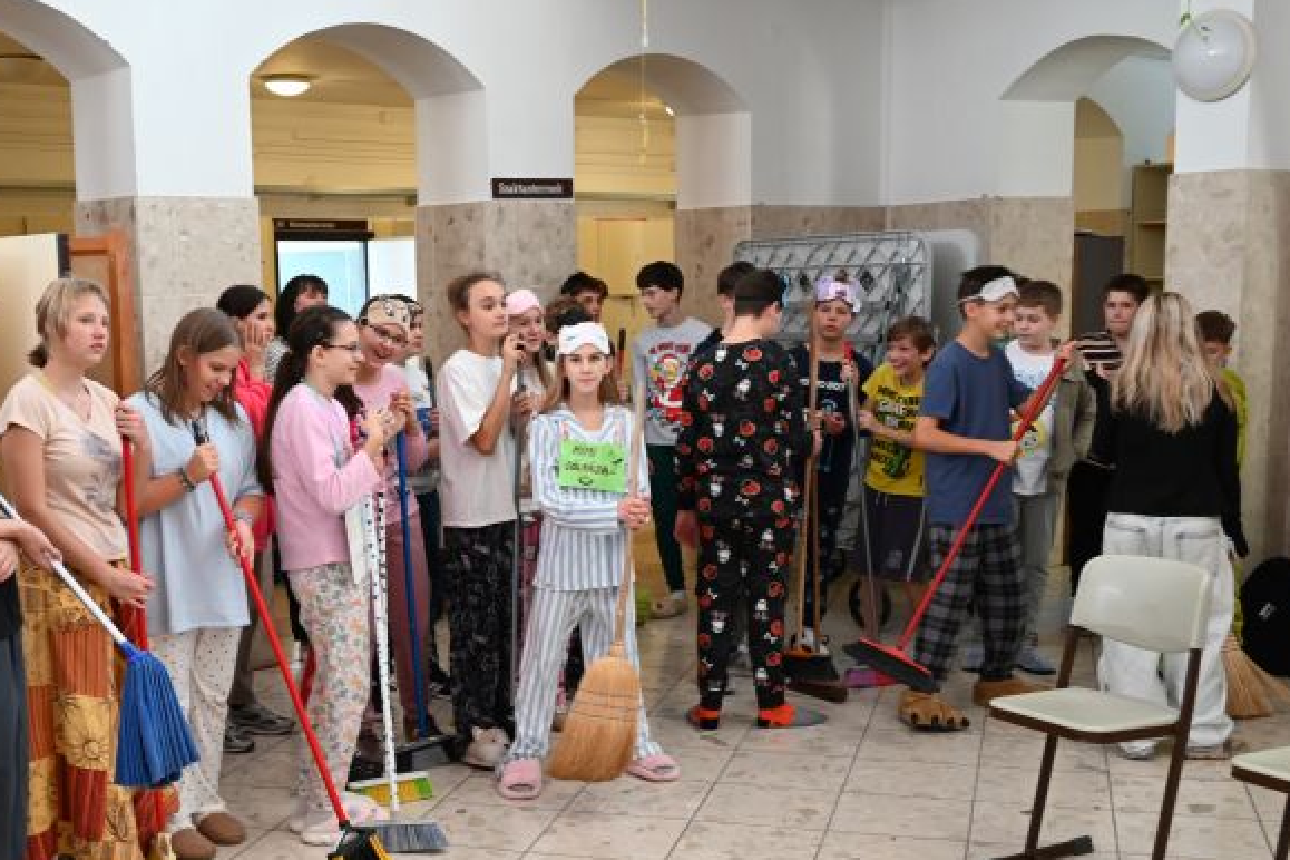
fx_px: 1684
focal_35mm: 47
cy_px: 553
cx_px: 468
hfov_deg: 41.5
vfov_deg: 28.5
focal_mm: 34
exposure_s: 1/80
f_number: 4.8
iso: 1600
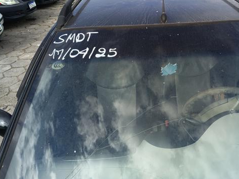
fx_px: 242
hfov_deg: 51.9
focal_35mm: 35
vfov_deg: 40.4
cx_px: 154
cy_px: 64
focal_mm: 4.81
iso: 148
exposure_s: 1/657
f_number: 1.8
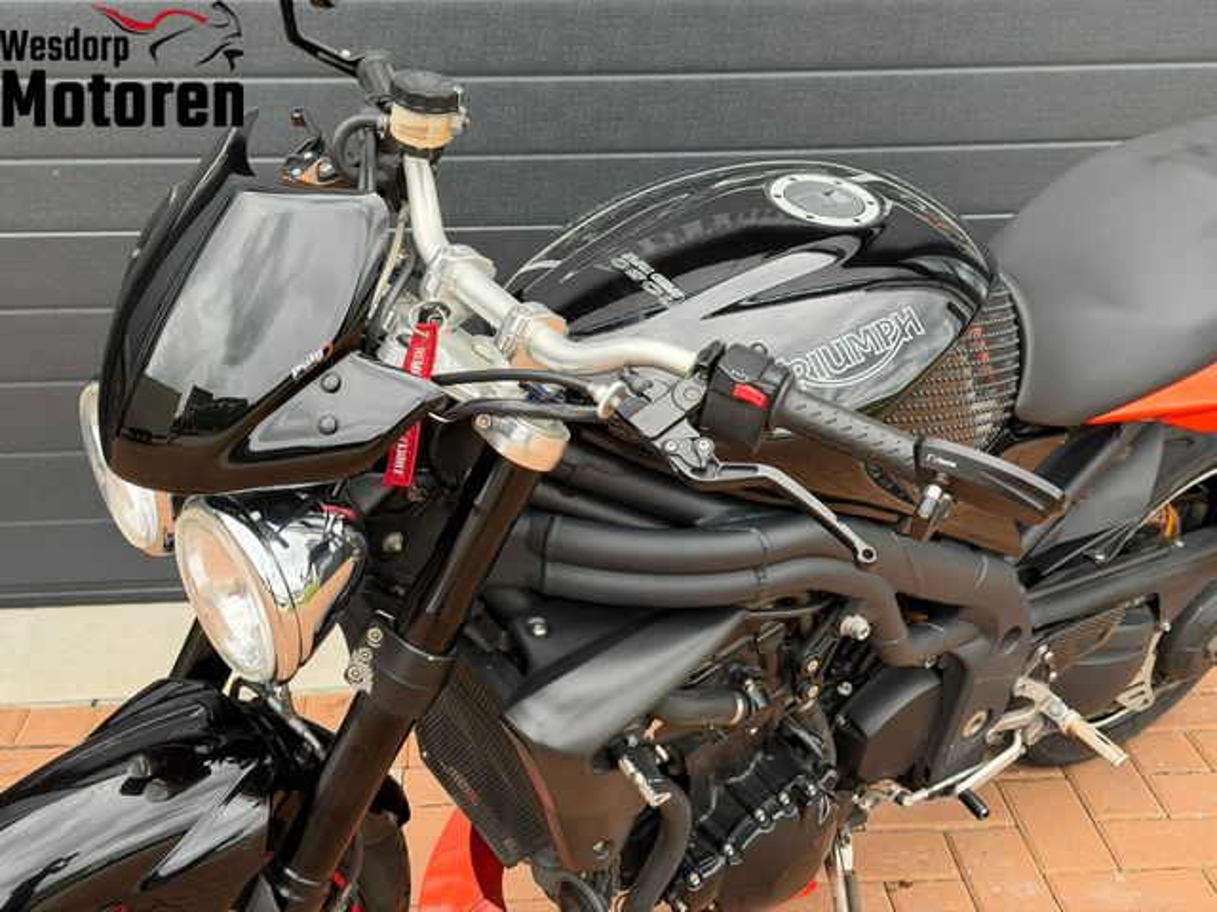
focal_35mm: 48
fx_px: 1688
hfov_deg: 39.7
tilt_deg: -20.8
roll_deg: +1.3
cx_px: 608
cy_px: 456
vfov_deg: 30.3
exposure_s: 1/327
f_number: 1.78
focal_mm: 6.76
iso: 64
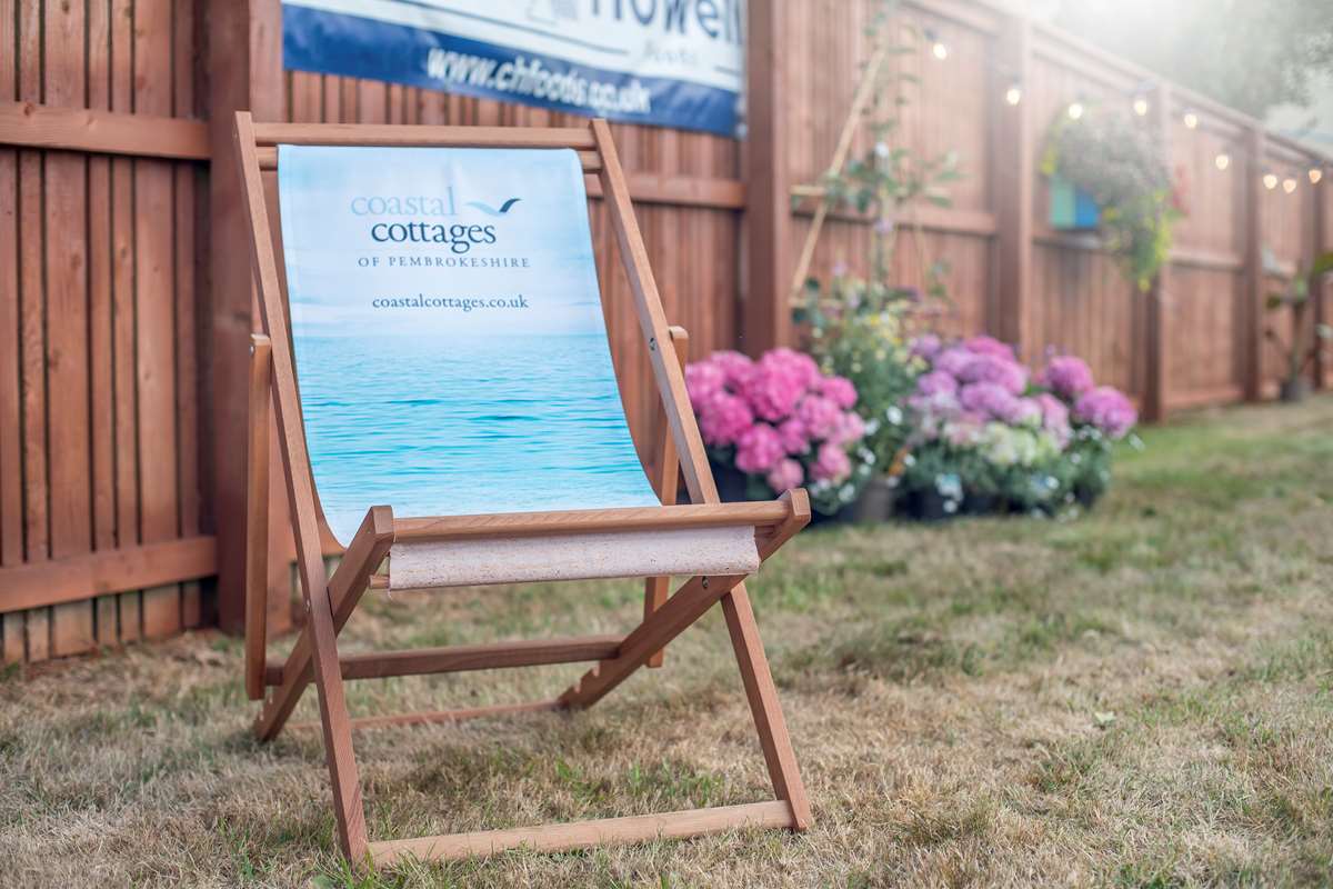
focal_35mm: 50
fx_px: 1851
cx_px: 666
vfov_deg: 27.0
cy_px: 444
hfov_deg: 39.6
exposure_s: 1/800
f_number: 2.8
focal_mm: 50
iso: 125
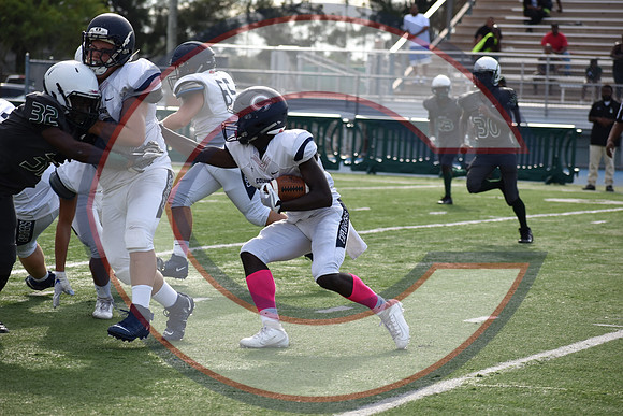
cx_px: 312
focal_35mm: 188
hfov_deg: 11.0
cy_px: 208
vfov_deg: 7.3
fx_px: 3245
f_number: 5
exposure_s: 1/1250
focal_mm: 125
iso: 400
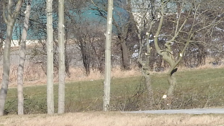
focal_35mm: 1140
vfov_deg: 1.1
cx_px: -99
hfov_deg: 1.9
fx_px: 6770
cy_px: 21
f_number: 5.5
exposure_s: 1/400
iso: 100
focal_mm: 44.8
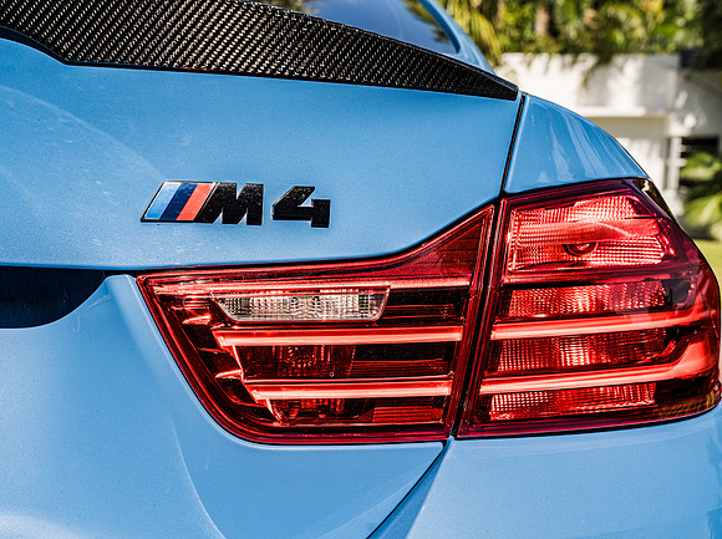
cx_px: 283
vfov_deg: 28.8
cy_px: 247
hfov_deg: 37.8
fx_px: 1048
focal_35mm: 50
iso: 100
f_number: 8
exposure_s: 1/250
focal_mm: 43
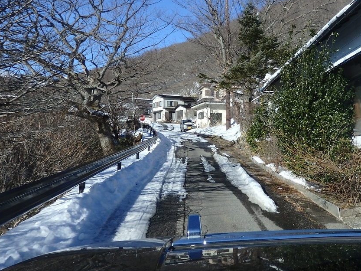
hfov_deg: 51.1
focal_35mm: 36
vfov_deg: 39.5
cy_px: 107
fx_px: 375
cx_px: 209
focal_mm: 4.5
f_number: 8.7
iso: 125
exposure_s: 1/160
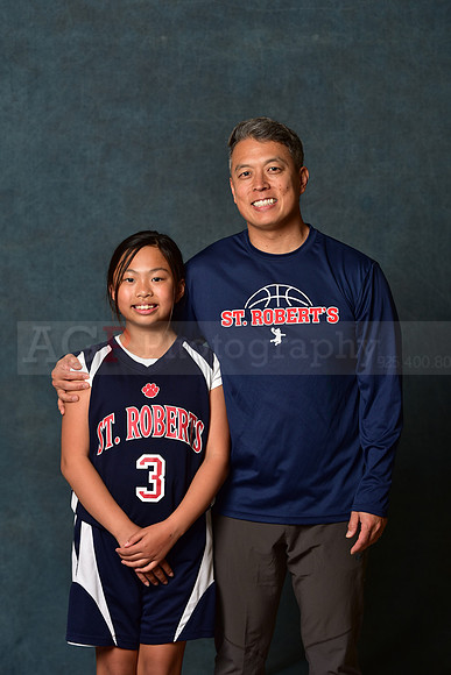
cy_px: 338
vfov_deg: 20.0
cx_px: 226
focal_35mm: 102
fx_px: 1915
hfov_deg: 13.4
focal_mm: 102
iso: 200
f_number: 4.5
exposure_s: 1/200
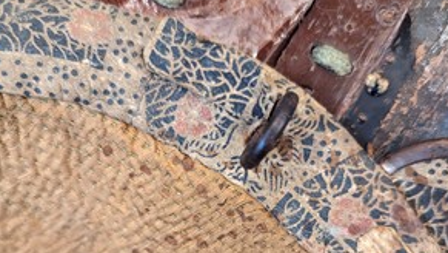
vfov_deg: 31.8
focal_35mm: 36
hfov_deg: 55.3
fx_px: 428
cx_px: 230
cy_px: 210
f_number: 1.85
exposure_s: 1/100
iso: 1703
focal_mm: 6.81
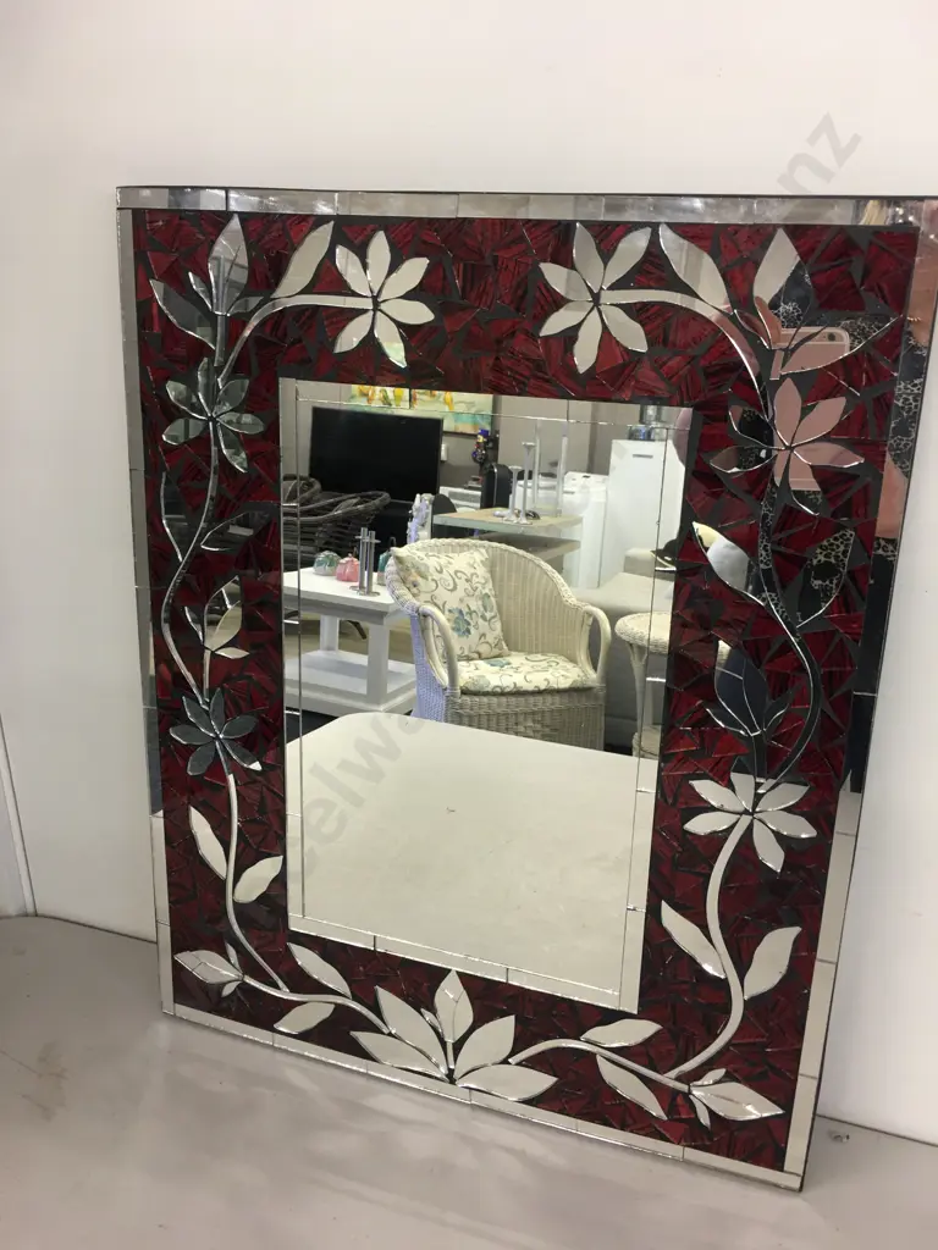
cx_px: 469
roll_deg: -1.0
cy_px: 625
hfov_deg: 48.2
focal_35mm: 29
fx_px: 1048
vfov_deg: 61.7
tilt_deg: -21.8
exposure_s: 1/17
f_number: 2.2
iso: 40
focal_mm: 4.15
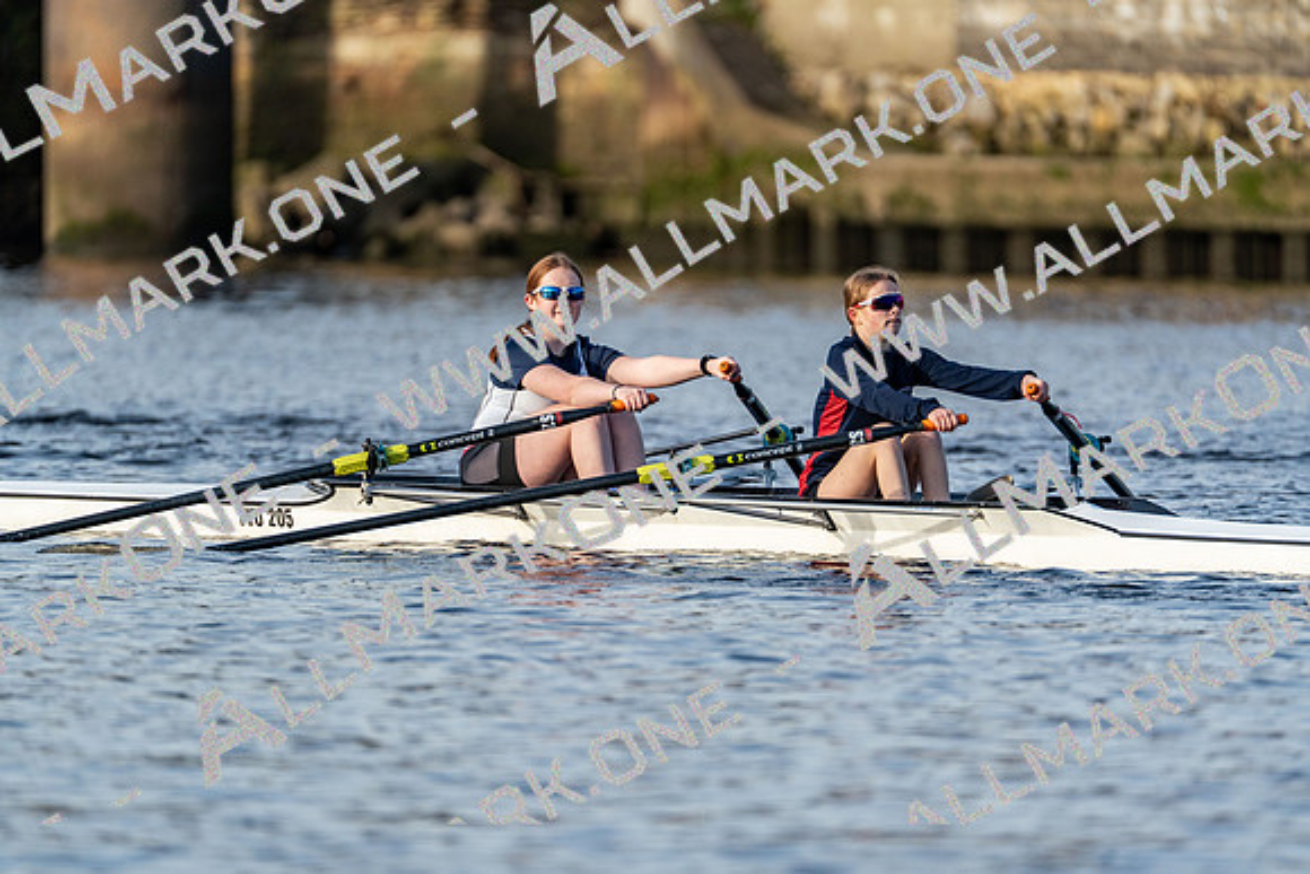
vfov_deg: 2.3
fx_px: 21837
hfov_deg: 3.4
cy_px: 437
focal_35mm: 600
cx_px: 655
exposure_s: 1/2000
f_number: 6.3
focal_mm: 600
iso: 1000
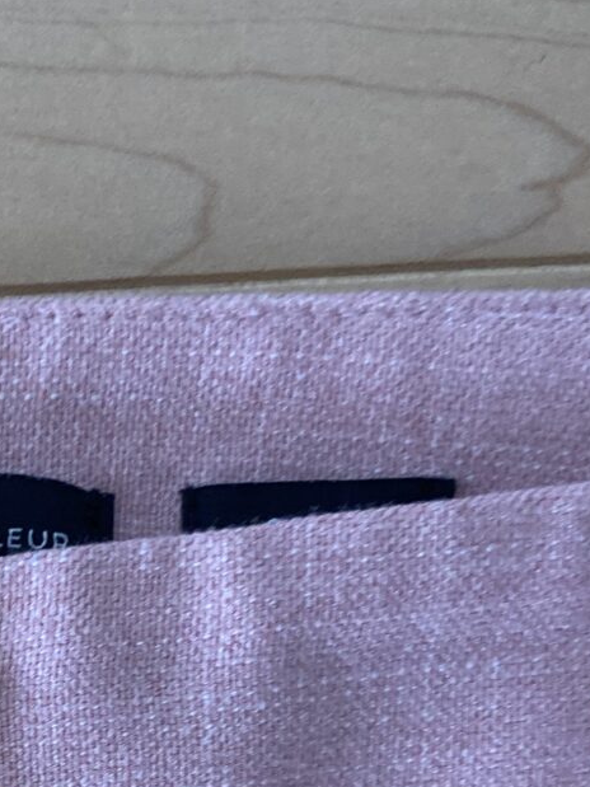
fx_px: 1955
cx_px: -109
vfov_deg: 21.6
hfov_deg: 16.5
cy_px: 867
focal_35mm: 86
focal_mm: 4.25
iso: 160
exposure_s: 1/60
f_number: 1.8
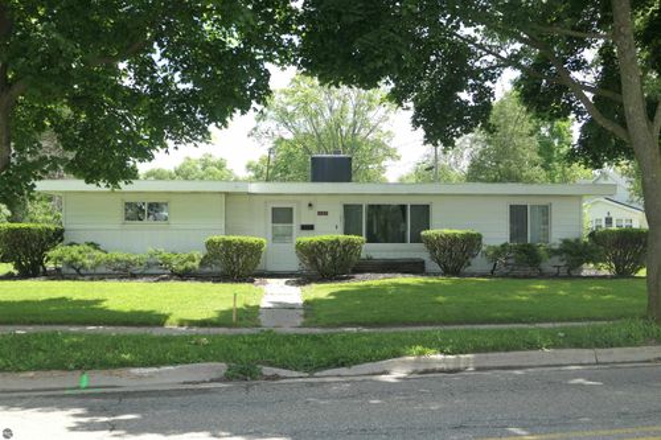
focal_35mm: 40
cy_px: 220
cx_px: 330
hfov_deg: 48.5
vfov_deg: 33.4
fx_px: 734
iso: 125
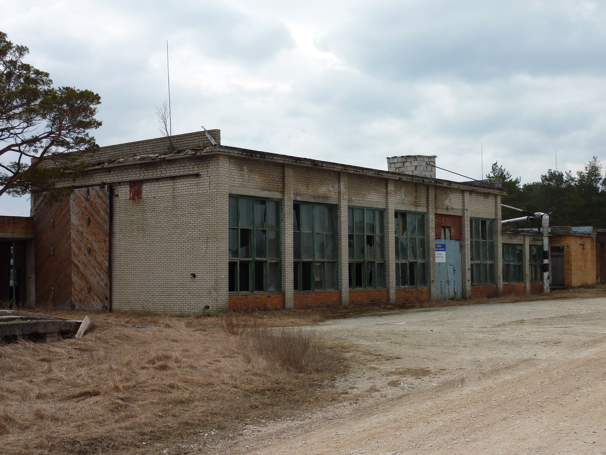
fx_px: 840
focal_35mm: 48
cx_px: 303
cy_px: 228
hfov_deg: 39.7
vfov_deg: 30.3
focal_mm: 7.9
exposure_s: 1/500
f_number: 4.5
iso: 80
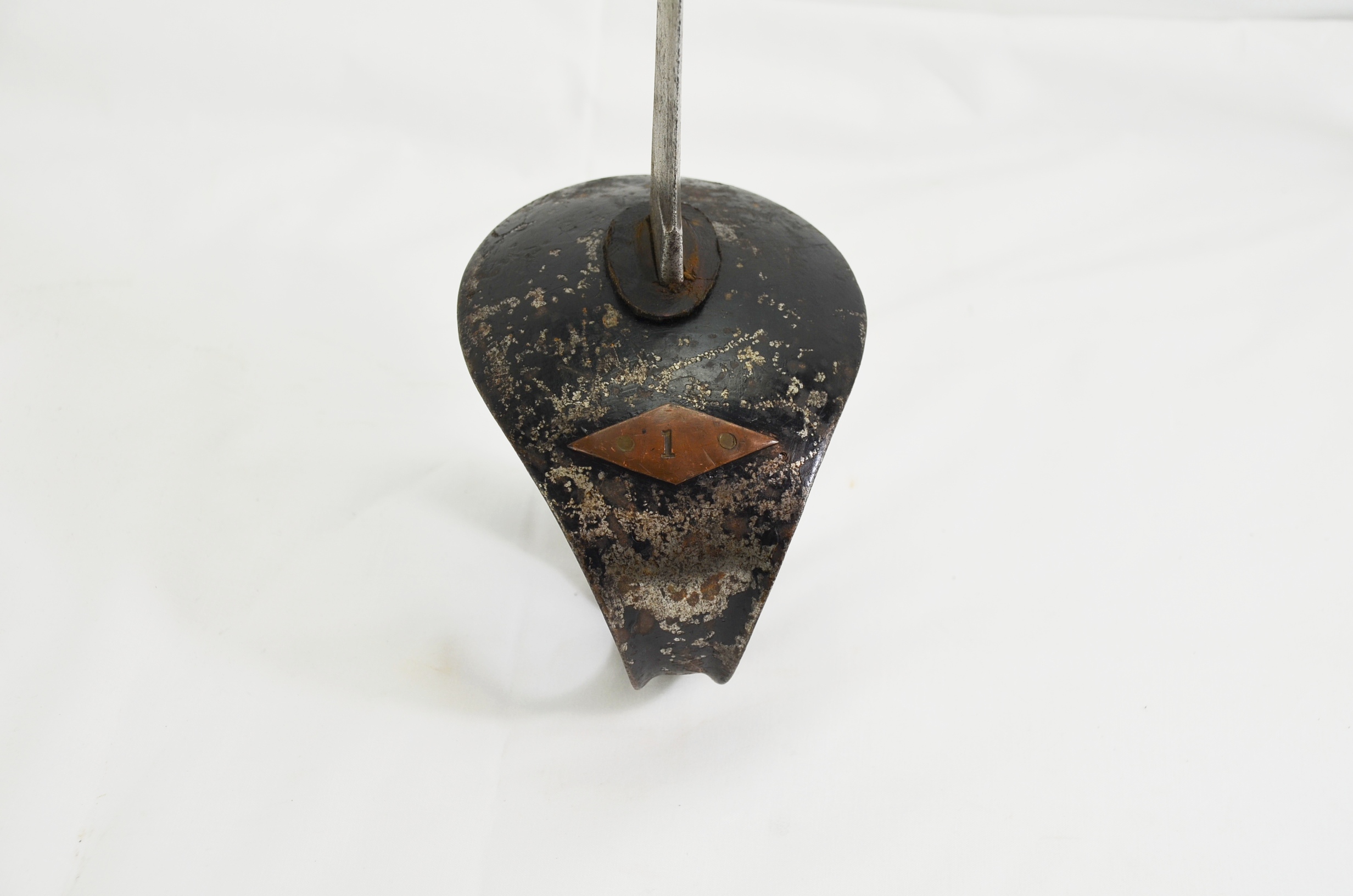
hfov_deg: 33.5
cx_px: 676
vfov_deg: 22.5
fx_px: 2250
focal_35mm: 60
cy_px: 448
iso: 220
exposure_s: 1/125
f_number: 5.6
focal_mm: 40
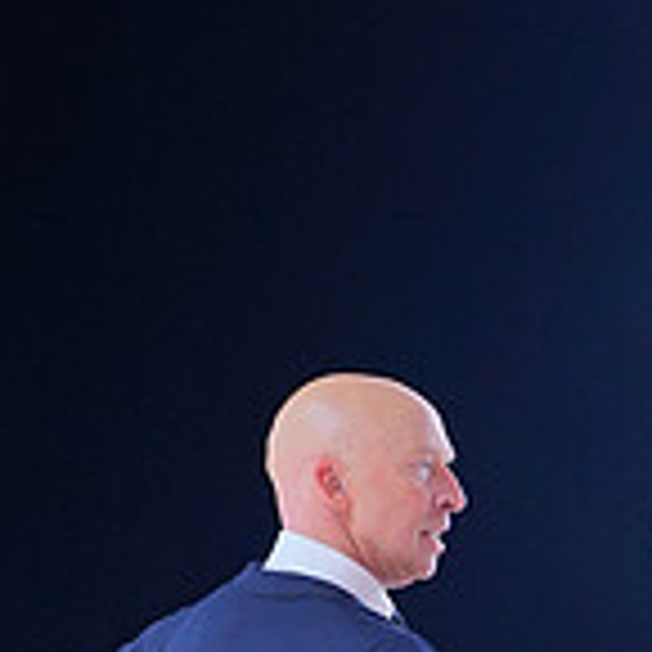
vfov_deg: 5.0
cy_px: 1115
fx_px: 7458
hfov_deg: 5.0
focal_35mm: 350
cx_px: 326
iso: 1000
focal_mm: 103
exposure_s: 1/400
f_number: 4
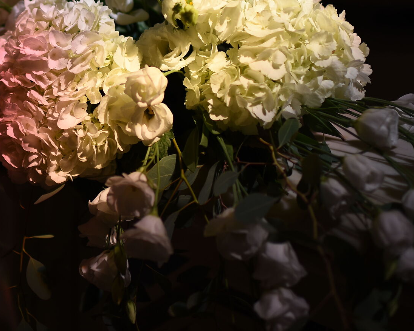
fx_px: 882
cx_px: 50
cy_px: 44
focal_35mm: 72
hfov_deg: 25.7
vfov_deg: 20.9
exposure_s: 1/1000
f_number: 1.4
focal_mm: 35
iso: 125
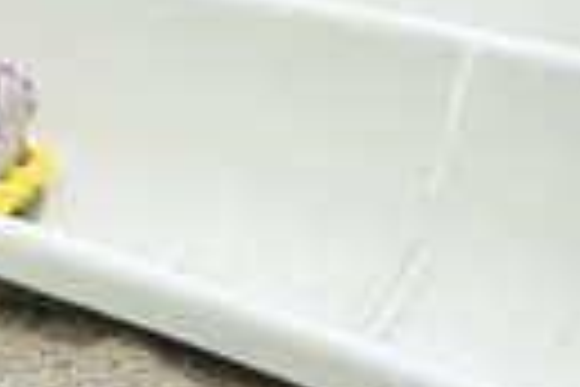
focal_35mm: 604
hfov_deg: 3.4
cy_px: 155
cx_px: -283
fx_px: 9730
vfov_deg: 2.3
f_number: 6.3
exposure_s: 1/640
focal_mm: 195
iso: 280
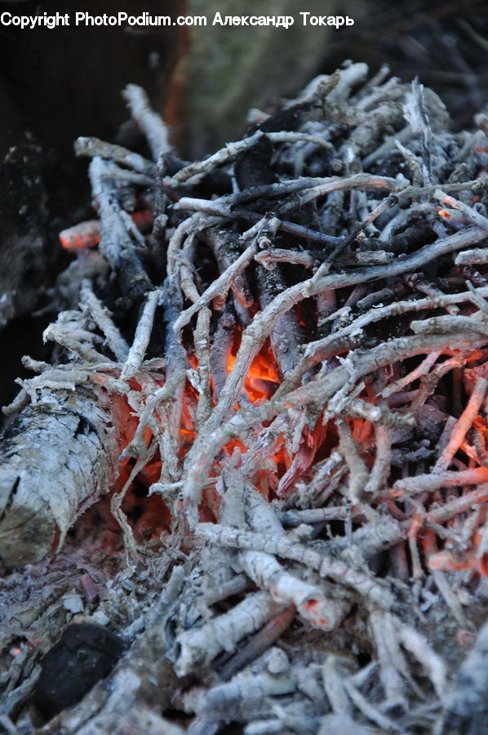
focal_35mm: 158
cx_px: 244
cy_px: 368
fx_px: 3210
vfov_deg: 13.1
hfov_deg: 8.7
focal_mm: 105
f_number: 5.6
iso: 200
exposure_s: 1/60
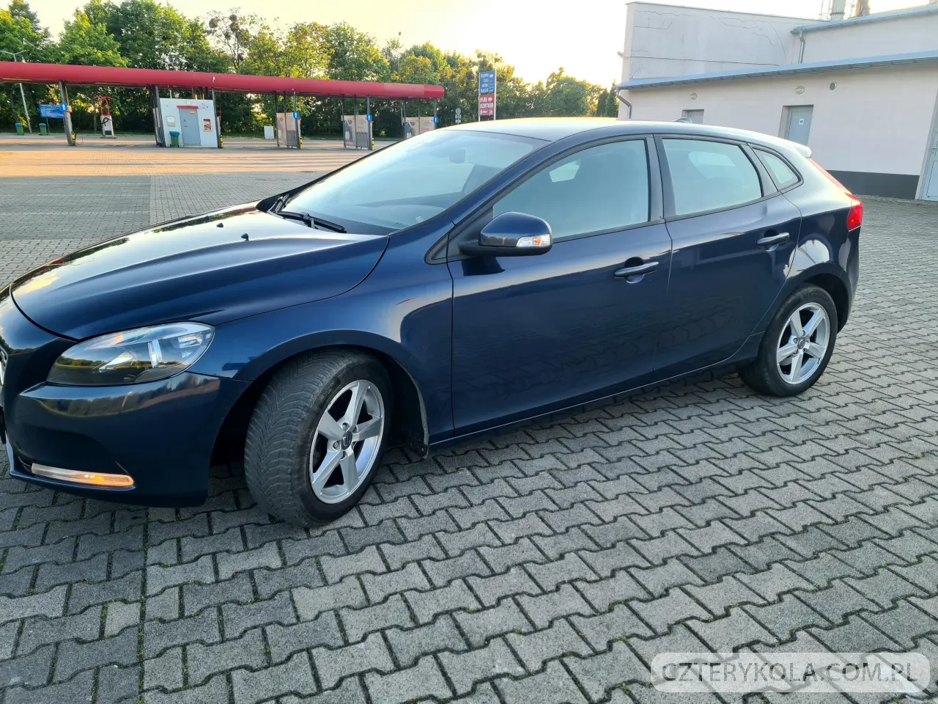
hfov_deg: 67.3
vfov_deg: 53.1
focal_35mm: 26
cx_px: 469
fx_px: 705
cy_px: 352
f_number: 1.8
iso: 50
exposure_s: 1/185
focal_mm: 5.4
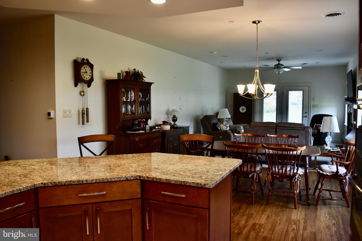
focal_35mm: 27
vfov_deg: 47.9
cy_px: 120
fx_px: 271
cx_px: 181
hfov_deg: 67.4
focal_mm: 18
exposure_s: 1/100
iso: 400
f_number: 5
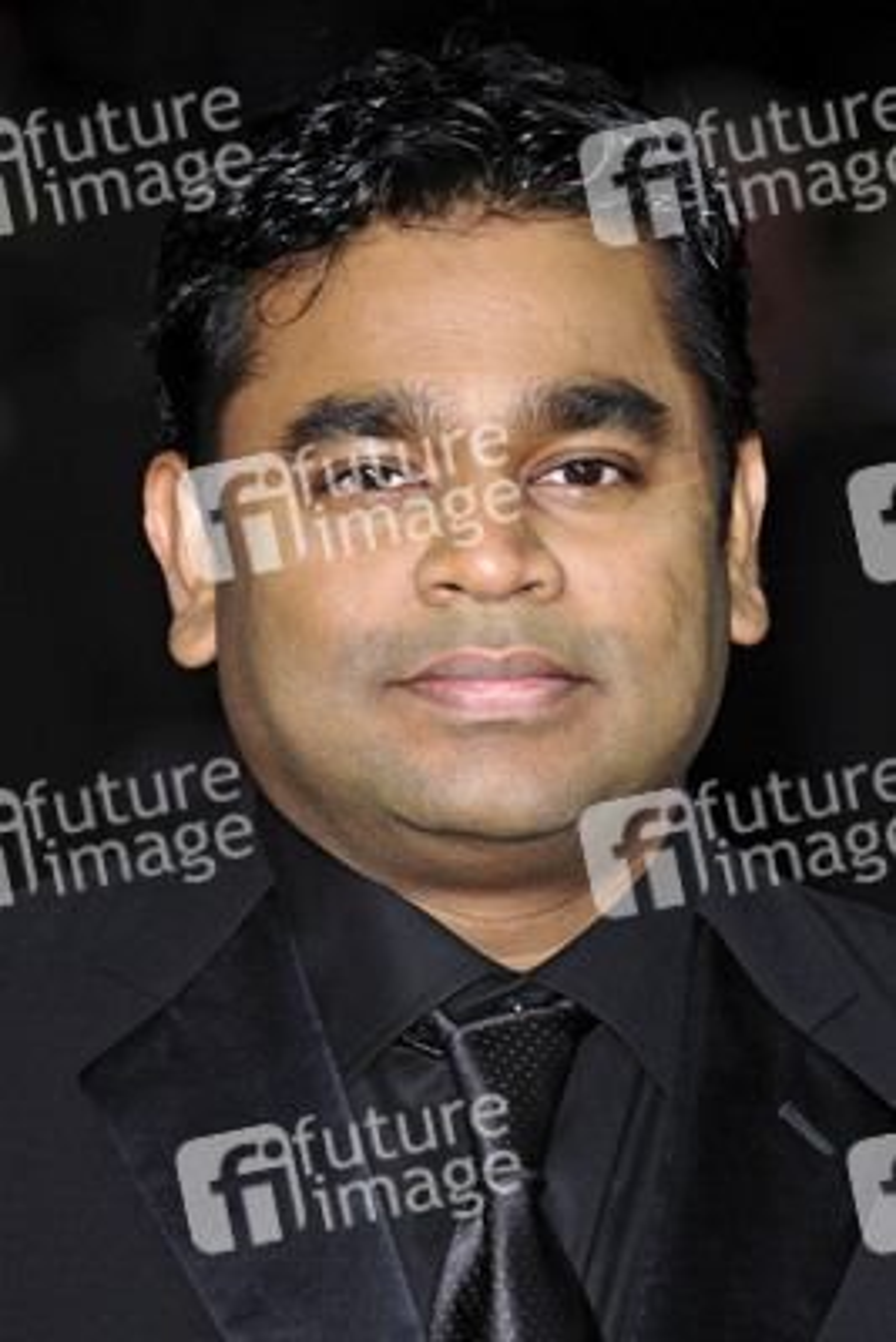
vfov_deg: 7.8
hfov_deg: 5.2
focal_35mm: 262
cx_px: 448
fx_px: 9791
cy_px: 671
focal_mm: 175
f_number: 5
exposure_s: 1/160
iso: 400
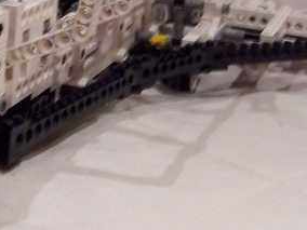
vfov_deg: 13.7
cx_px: 65
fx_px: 949
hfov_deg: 18.2
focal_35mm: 107
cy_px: 11
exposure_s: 1/8
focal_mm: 6.3
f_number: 2.8
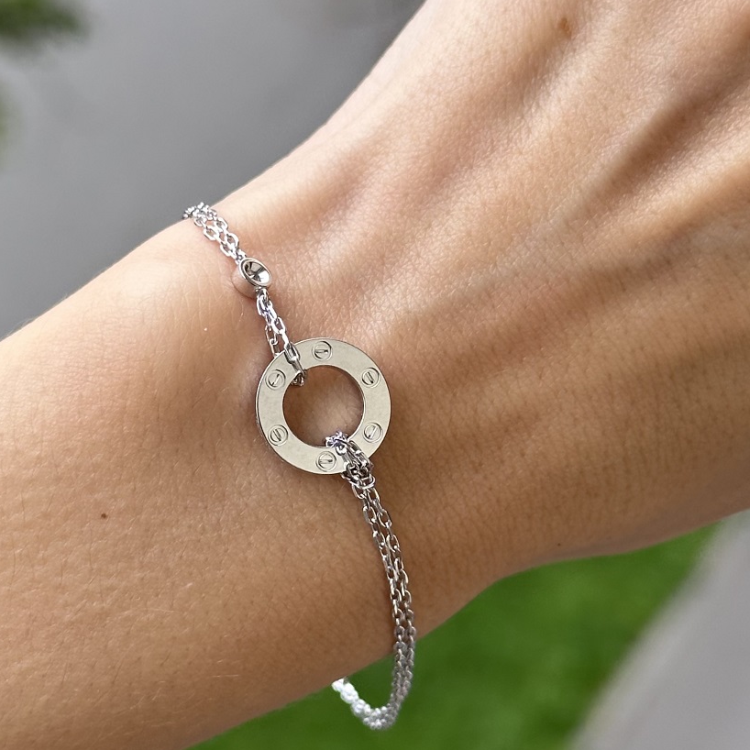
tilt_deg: -42.8
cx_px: 319
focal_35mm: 83
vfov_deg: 20.9
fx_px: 2035
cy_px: 395
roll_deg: +2.3
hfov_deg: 20.9
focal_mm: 6.86
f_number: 1.78
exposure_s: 1/283
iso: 64
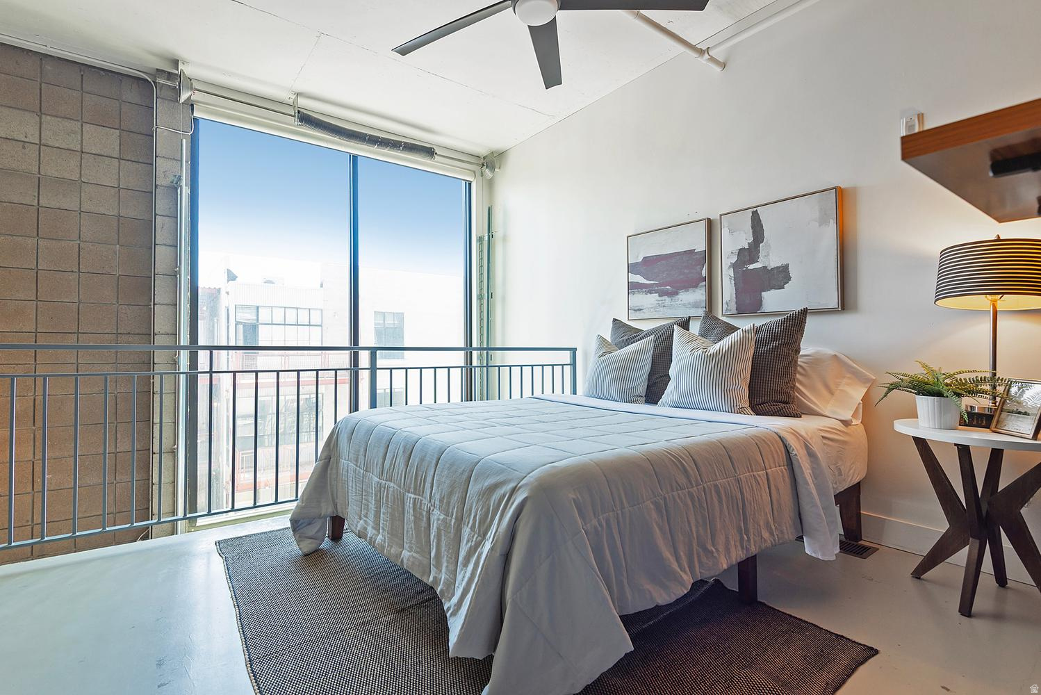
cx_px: 520
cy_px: 348
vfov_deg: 73.8
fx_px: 463
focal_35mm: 16
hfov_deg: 96.7
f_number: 7.1
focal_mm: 16
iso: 160
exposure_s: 1/15
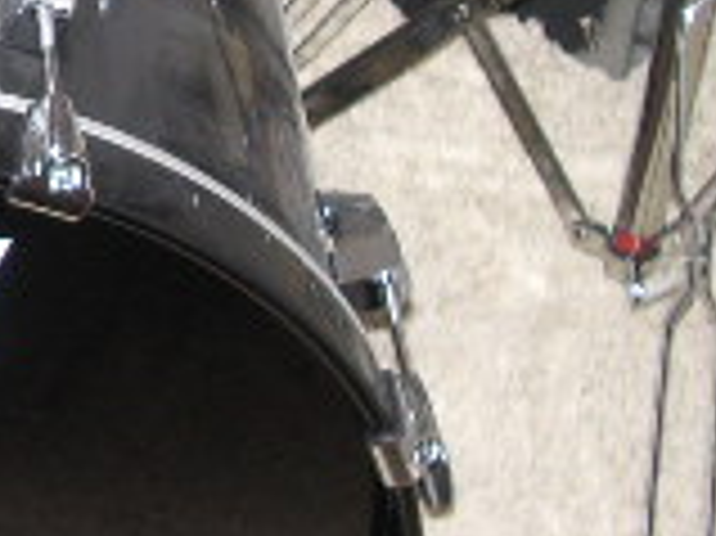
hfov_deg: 13.4
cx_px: -257
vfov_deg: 10.3
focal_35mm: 141
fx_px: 2914
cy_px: -171
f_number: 2.6
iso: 100
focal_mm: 5.8
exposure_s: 1/40
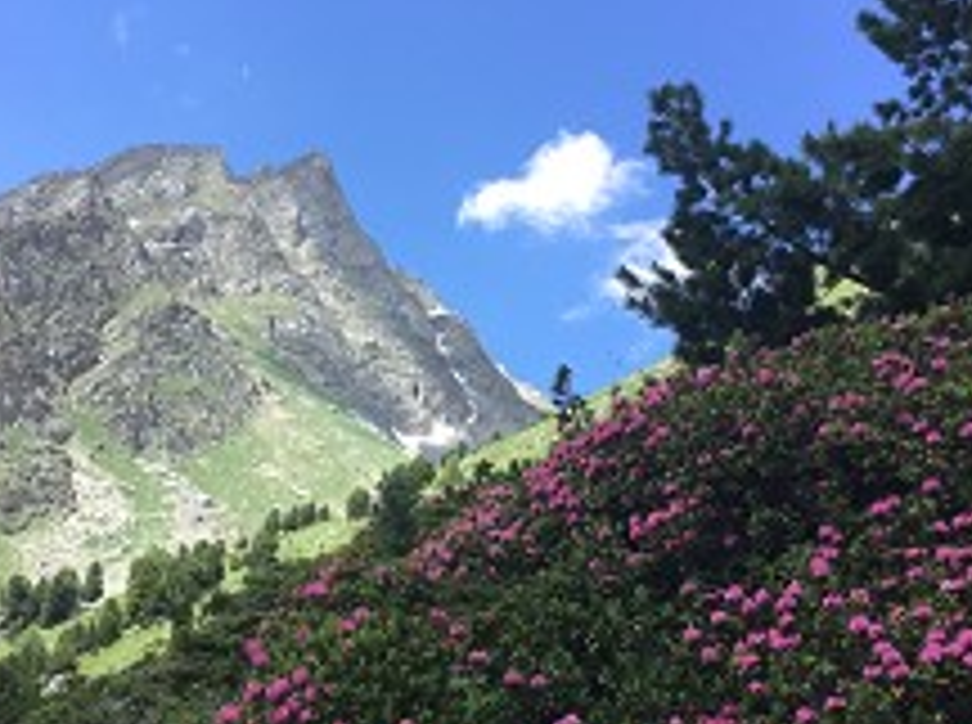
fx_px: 1485
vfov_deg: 27.3
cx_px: 407
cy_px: 468
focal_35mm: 53
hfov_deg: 36.2
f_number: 2.4
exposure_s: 1/522
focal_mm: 3.3
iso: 25
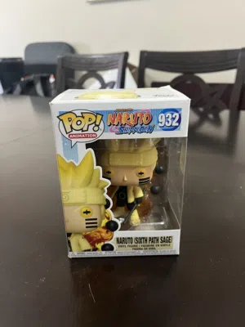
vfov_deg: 67.3
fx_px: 245
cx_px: 122
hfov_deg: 53.1
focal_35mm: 26
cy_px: 164
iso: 400
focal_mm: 5.1
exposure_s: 1/33
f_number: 1.6
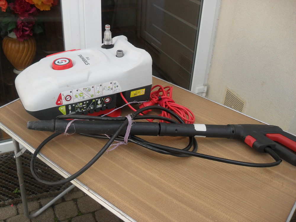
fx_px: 299
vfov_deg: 40.7
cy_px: 111
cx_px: 148
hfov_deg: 52.6
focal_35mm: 35
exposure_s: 1/350
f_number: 2.8
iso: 80
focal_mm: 6.2
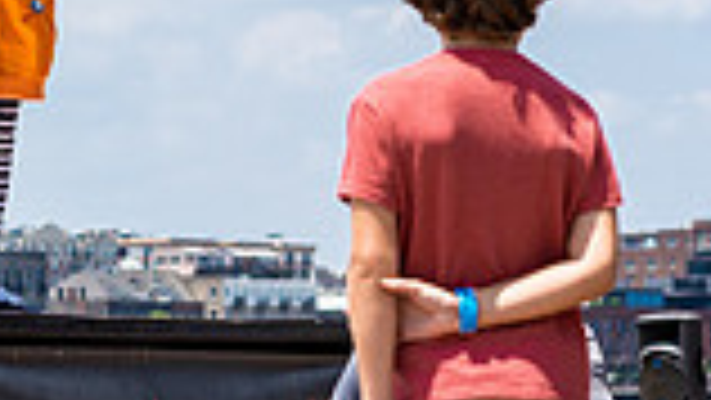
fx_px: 4074
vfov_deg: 5.6
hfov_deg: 9.8
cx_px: -236
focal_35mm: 216
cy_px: -7
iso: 125
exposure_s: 1/1600
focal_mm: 50
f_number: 3.5
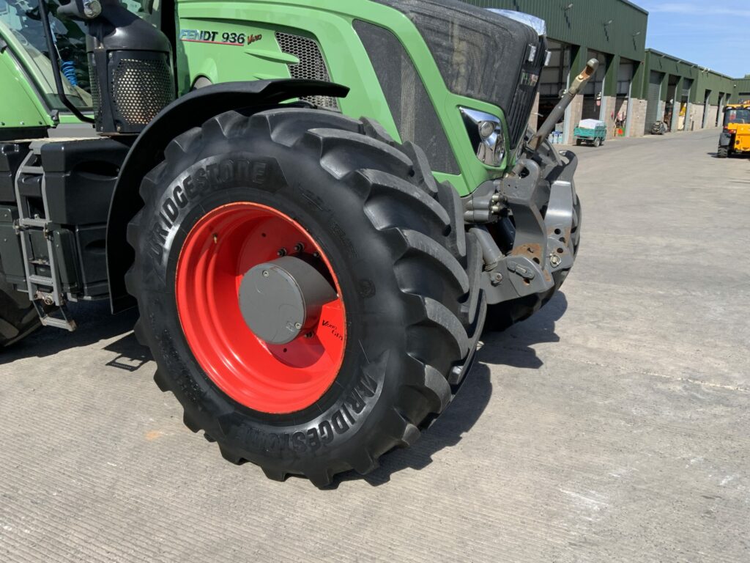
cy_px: 282
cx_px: 375
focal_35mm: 29
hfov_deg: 61.7
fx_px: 628
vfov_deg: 48.2
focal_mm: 3
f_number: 1.8
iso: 16
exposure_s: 1/1311
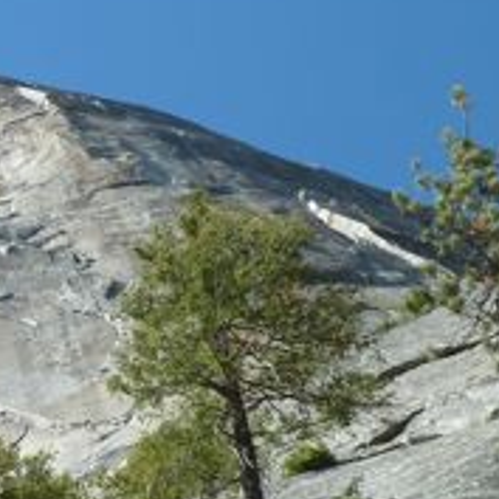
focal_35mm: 134
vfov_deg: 13.0
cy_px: 319
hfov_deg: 12.5
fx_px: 2185
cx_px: -211
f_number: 4
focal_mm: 6.9
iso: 80
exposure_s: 1/320
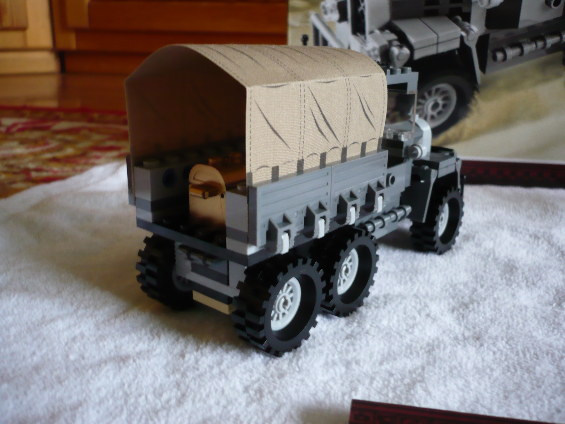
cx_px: 282
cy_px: 212
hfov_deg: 52.6
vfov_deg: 40.7
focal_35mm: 35
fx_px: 571
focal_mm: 5.8
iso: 200
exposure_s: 1/13
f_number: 2.8
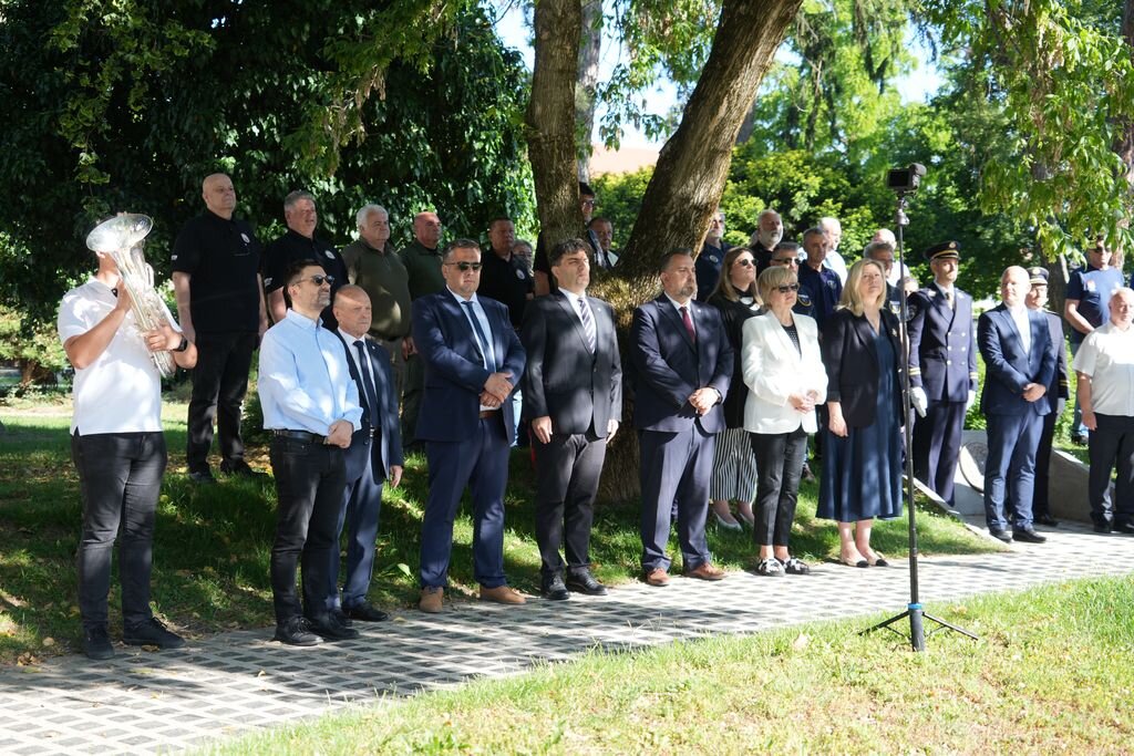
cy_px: 378
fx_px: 1544
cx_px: 567
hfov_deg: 40.3
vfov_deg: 27.5
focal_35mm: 49
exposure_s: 1/80
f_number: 5.6
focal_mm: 49
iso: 100
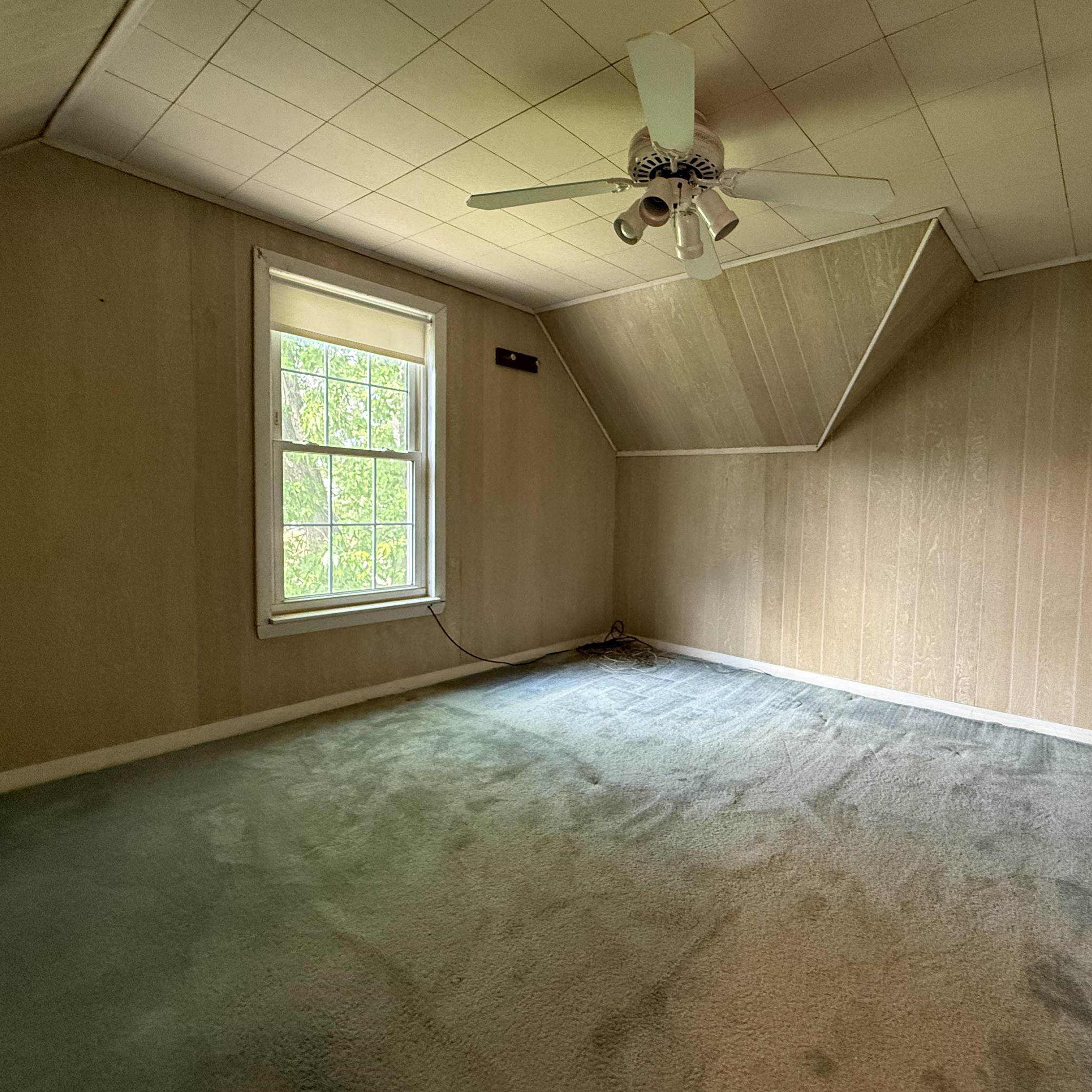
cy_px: 534
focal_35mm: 17
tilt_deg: -2.4
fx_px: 607
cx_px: 672
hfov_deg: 82.6
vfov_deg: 84.0
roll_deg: -1.3
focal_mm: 2.22
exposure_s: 1/60
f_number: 2.2
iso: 500
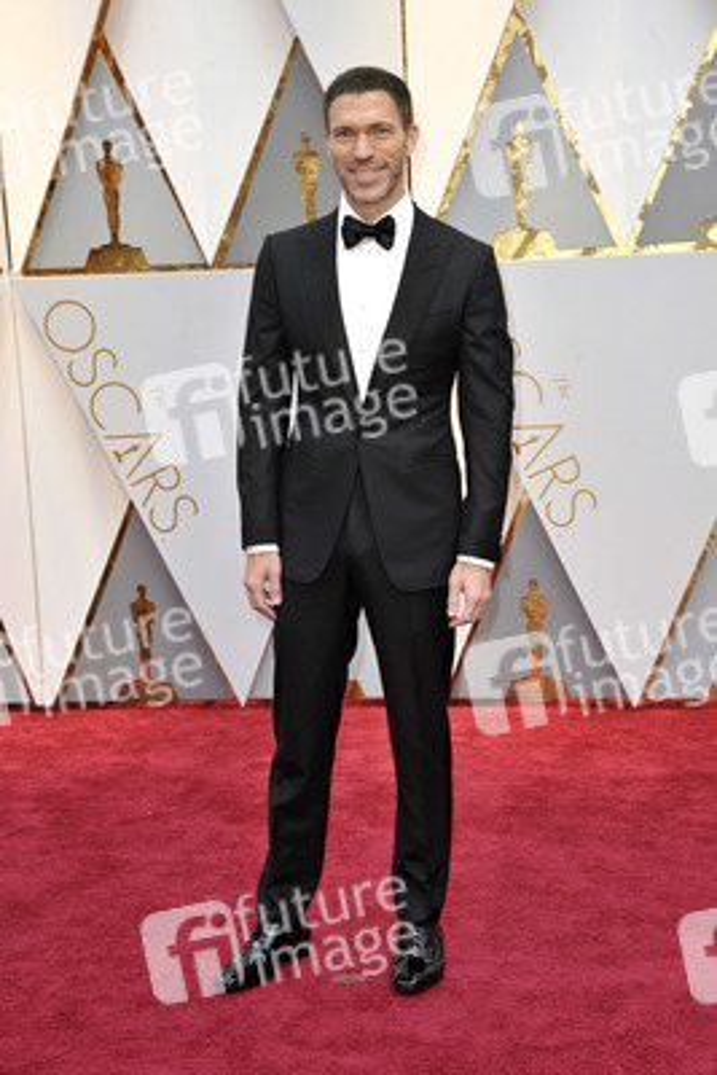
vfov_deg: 24.8
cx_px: 358
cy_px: 538
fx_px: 2447
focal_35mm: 82
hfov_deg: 16.7
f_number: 7.1
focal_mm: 82
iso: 1000
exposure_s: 1/250
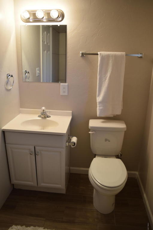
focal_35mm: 27
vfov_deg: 67.4
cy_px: 115
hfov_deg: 47.9
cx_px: 76
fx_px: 172
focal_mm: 18
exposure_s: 1/60
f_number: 4
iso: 500
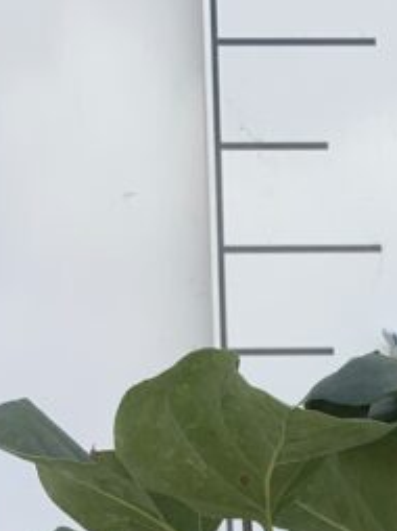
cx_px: 441
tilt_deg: -3.5
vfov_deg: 15.4
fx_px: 1608
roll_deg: +2.1
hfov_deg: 13.8
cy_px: 1031
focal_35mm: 105
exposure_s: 1/822
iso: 25
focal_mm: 4.25
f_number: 1.8
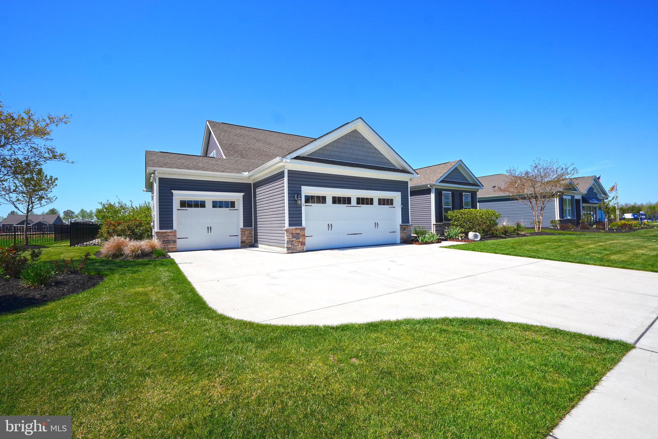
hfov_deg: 100.4
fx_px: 274
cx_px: 329
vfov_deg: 77.3
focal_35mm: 15
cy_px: 220
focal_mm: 10
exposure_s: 1/400
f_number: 8
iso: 100
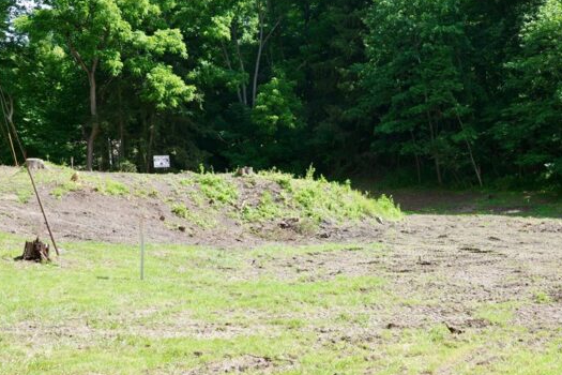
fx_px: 952
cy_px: 271
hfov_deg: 32.9
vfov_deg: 22.1
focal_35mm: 61
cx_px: 301
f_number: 5
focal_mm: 26
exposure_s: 1/400
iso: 200
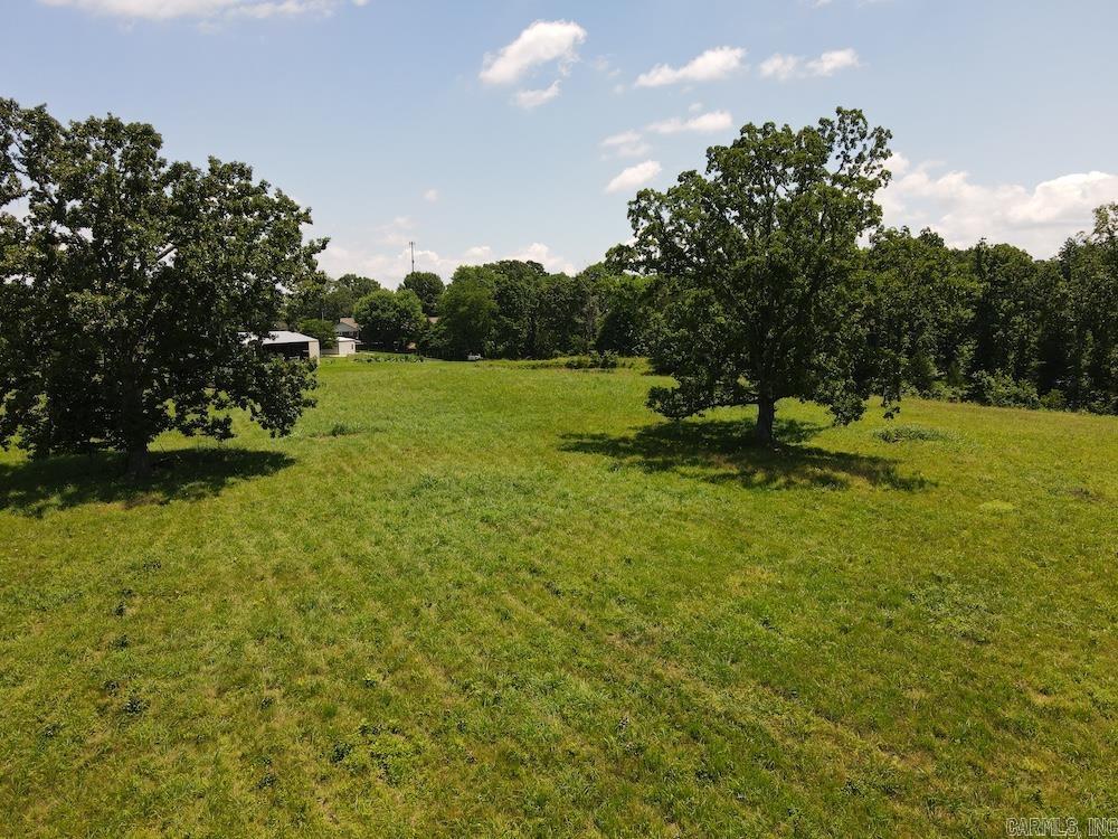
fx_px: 775
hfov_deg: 71.6
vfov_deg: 56.8
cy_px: 420
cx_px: 559
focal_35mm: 24
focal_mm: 4.5
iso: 100
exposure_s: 1/40
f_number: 2.8
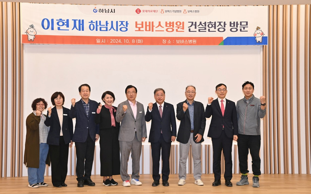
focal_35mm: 57
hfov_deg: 35.7
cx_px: 155
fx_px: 483
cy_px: 97
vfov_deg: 22.7
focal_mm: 55
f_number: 4.5
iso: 800
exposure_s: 1/100
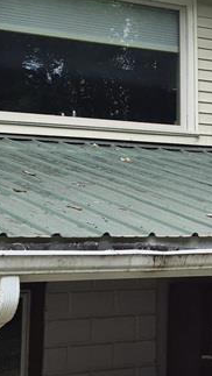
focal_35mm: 93
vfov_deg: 22.8
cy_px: 109
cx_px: 263
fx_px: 928
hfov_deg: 12.7
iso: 80
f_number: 1.8
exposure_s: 1/826
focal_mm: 5.4
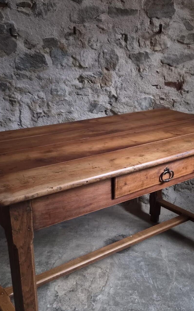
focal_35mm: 39
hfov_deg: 32.7
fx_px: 330
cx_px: 113
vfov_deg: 50.3
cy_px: 172
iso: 1250
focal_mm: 5.4
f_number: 1.8
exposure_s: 1/33
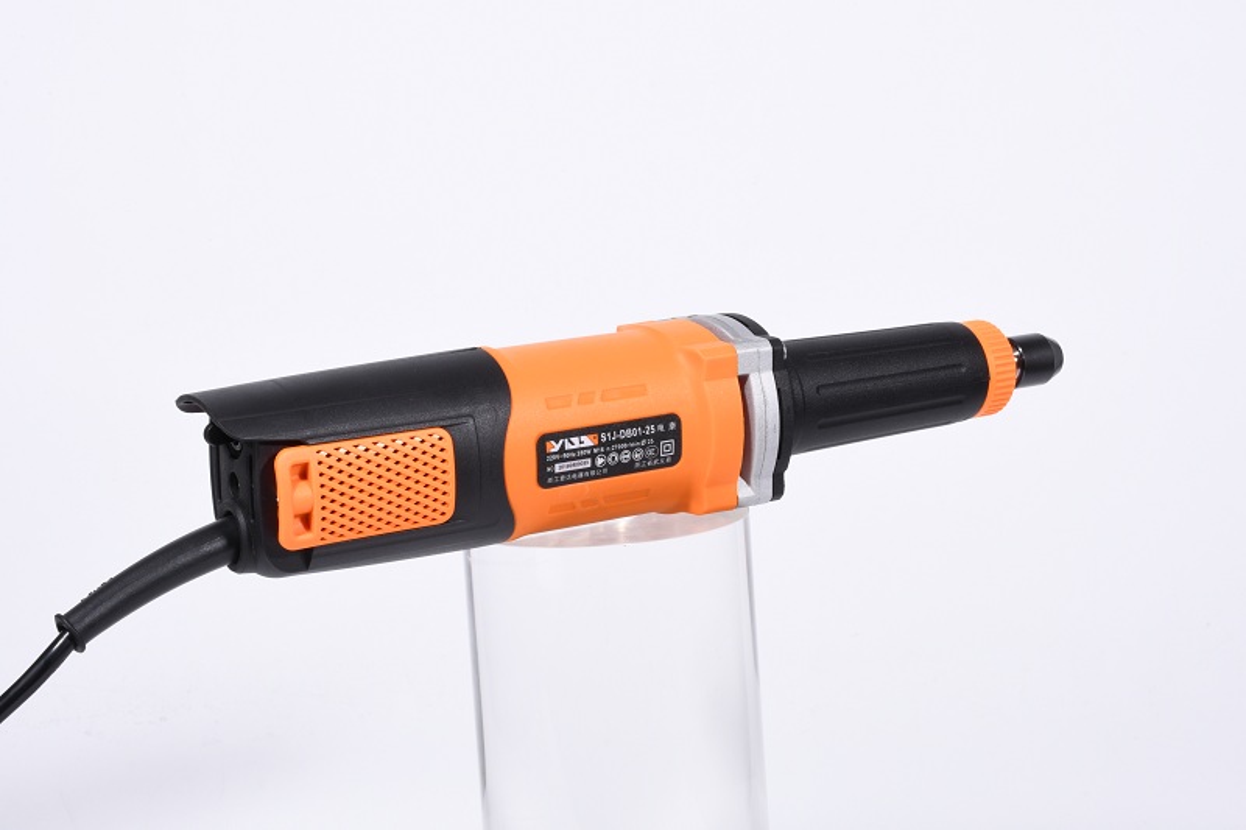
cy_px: 415
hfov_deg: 30.1
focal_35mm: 67
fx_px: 2318
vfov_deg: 20.3
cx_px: 623
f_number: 29
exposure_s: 1/200
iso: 100
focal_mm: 45
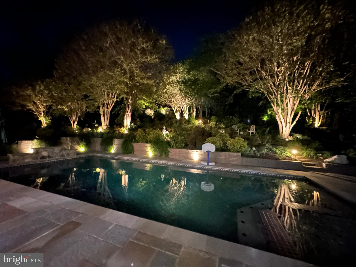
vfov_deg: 85.7
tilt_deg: +2.4
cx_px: 178
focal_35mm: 14
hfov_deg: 102.1
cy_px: 134
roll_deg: -2.7
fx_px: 144
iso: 3200
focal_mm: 2.22
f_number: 2.2
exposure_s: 1/4
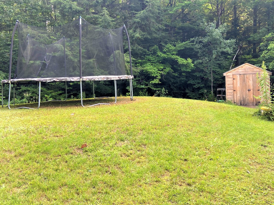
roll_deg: +2.0
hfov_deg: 48.7
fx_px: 301
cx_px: 162
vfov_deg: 37.4
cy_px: 73
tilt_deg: +1.0
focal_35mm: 38
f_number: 1.8
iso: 40
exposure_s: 1/122
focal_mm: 4.25
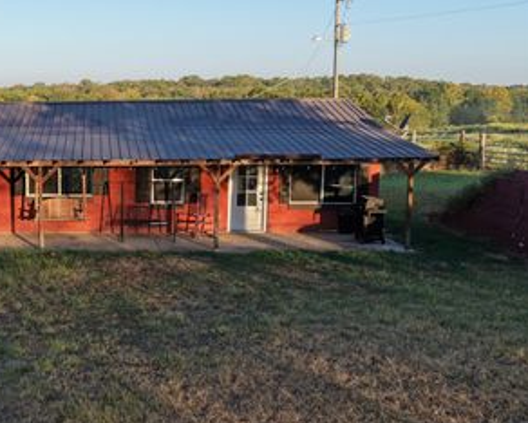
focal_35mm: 45
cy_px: 211
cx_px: 80
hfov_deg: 39.0
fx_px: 704
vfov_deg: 33.5
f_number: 2.8
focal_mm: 14.45
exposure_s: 1/240
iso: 100
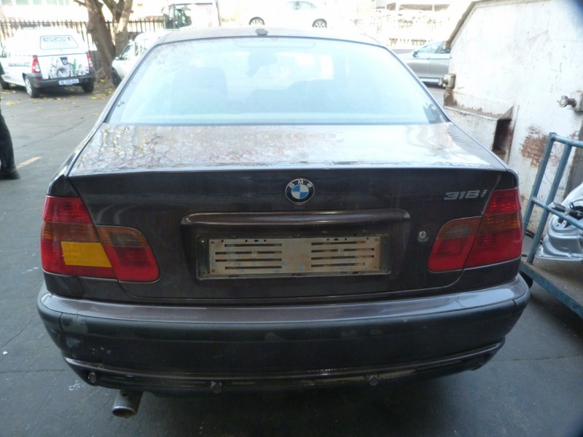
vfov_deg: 54.9
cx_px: 292
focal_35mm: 25
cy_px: 218
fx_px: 421
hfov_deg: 69.4
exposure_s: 1/60
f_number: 2.8
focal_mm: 4.5
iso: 320
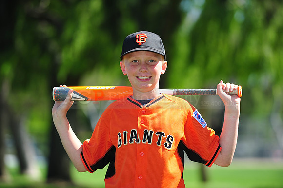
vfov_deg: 6.9
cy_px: 94
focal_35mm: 200
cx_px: 142
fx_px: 1571
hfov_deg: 10.3
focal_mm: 200
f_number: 4.5
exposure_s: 1/800
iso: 200
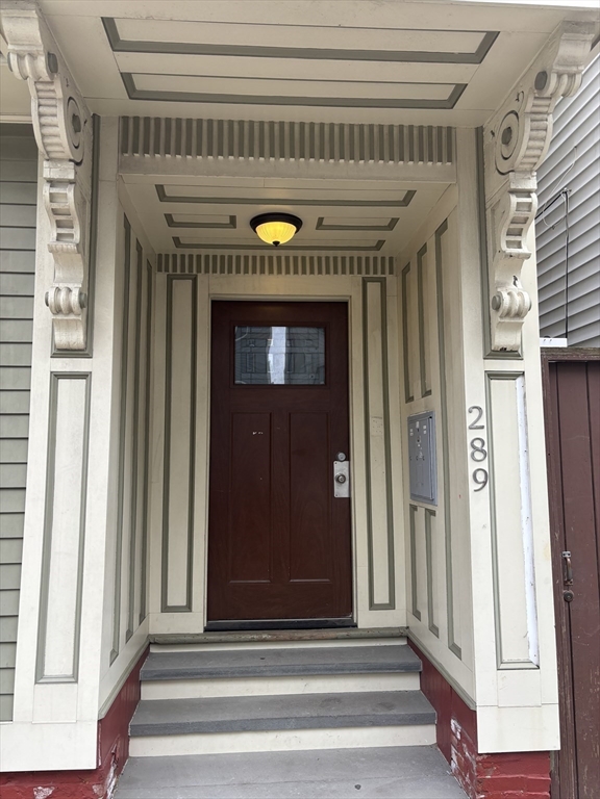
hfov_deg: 53.1
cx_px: 300
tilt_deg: +7.0
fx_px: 601
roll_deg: +0.4
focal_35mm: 26
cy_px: 400
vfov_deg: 67.3
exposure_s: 1/662
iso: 50
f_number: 1.6
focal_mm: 5.96
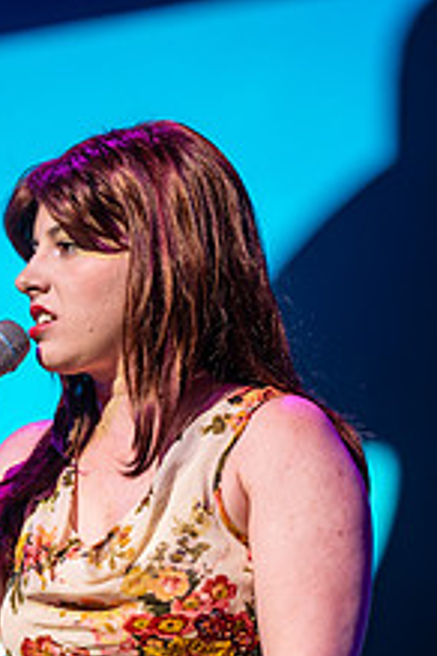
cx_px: 121
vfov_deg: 7.4
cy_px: 623
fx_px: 5062
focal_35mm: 278
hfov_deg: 4.9
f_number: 1.8
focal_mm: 135
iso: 500
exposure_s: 1/320
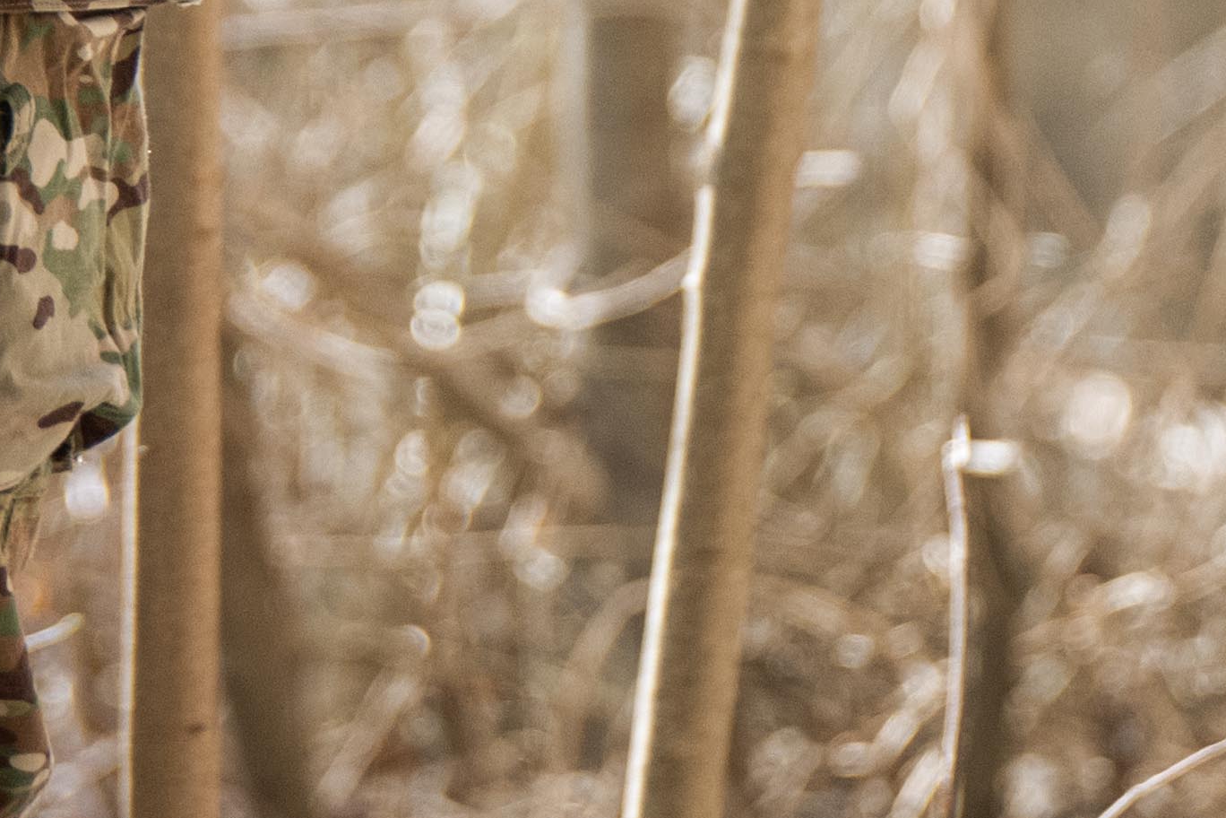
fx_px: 27753
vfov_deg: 1.7
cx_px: -72
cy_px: -805
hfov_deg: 2.5
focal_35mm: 815
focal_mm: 135
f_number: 2.8
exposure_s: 1/800
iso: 400
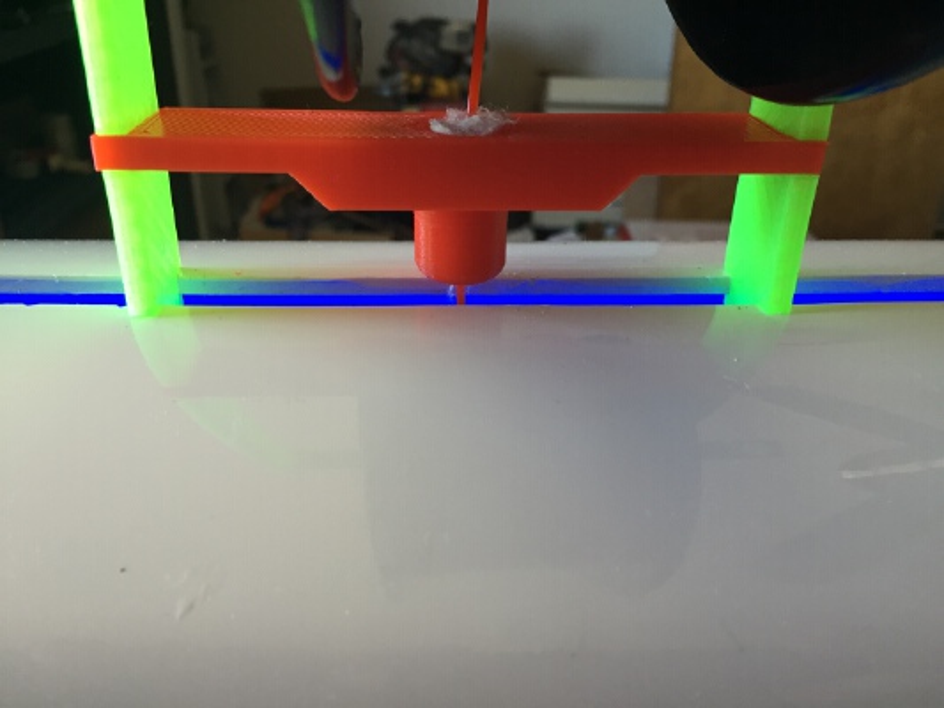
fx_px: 791
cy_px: 354
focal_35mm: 29
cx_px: 472
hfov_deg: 61.6
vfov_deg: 48.2
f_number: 2.2
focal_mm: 4.15
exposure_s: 1/30
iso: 80
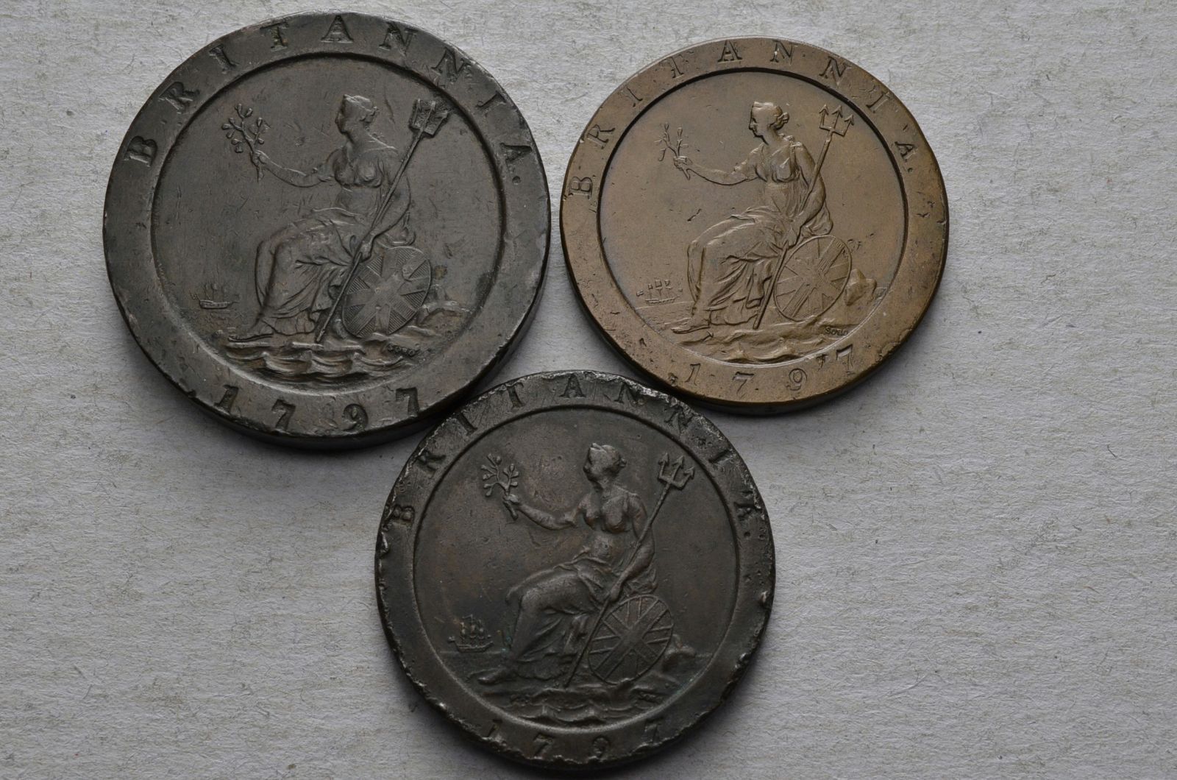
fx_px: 2056
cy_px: 390
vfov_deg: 21.5
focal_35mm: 63
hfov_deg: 32.0
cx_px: 588
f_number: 14
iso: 400
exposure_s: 1/250
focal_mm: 42
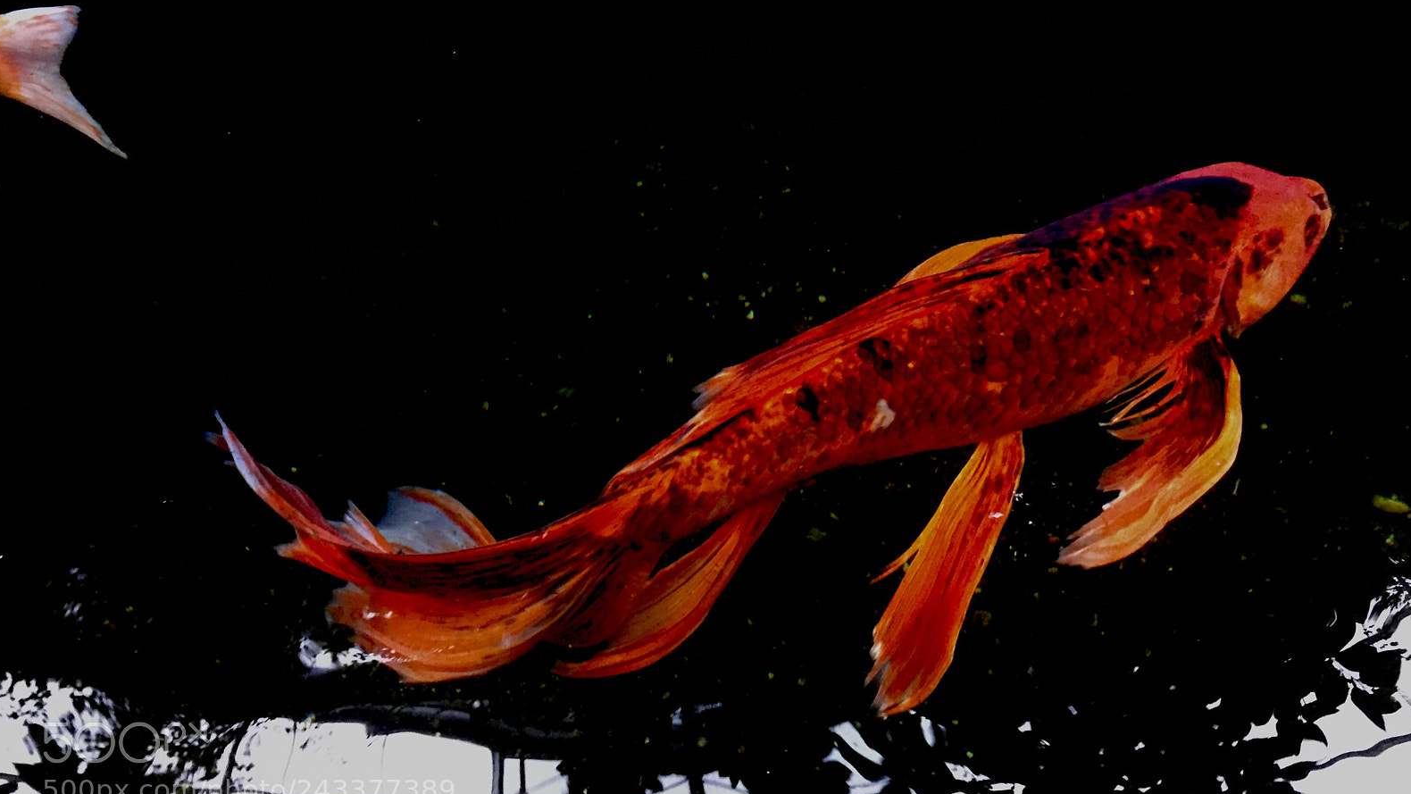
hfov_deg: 61.0
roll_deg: +1.6
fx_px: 1197
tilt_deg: -42.8
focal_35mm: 32
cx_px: 702
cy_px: 324
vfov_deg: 36.6
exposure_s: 1/30
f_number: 2.2
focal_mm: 4.15
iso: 200
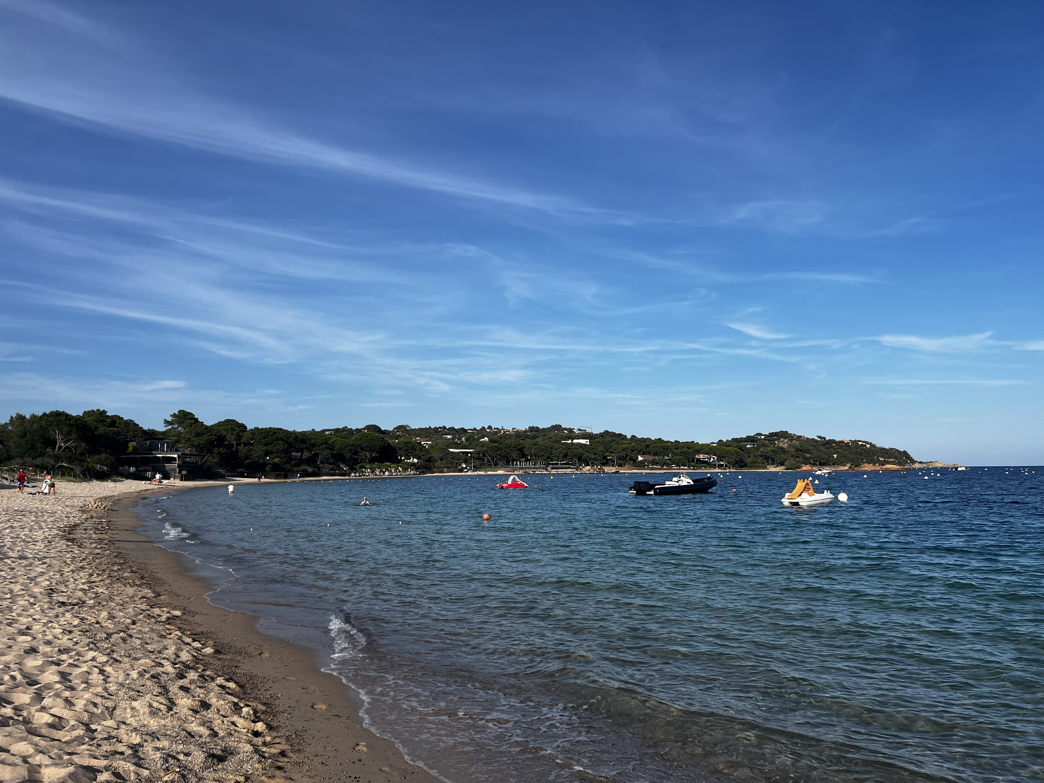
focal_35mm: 26
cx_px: 522
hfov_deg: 67.3
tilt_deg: +5.7
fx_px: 784
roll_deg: +1.0
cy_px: 392
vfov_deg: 53.1
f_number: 1.5
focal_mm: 5.7
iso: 50
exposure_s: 1/5319
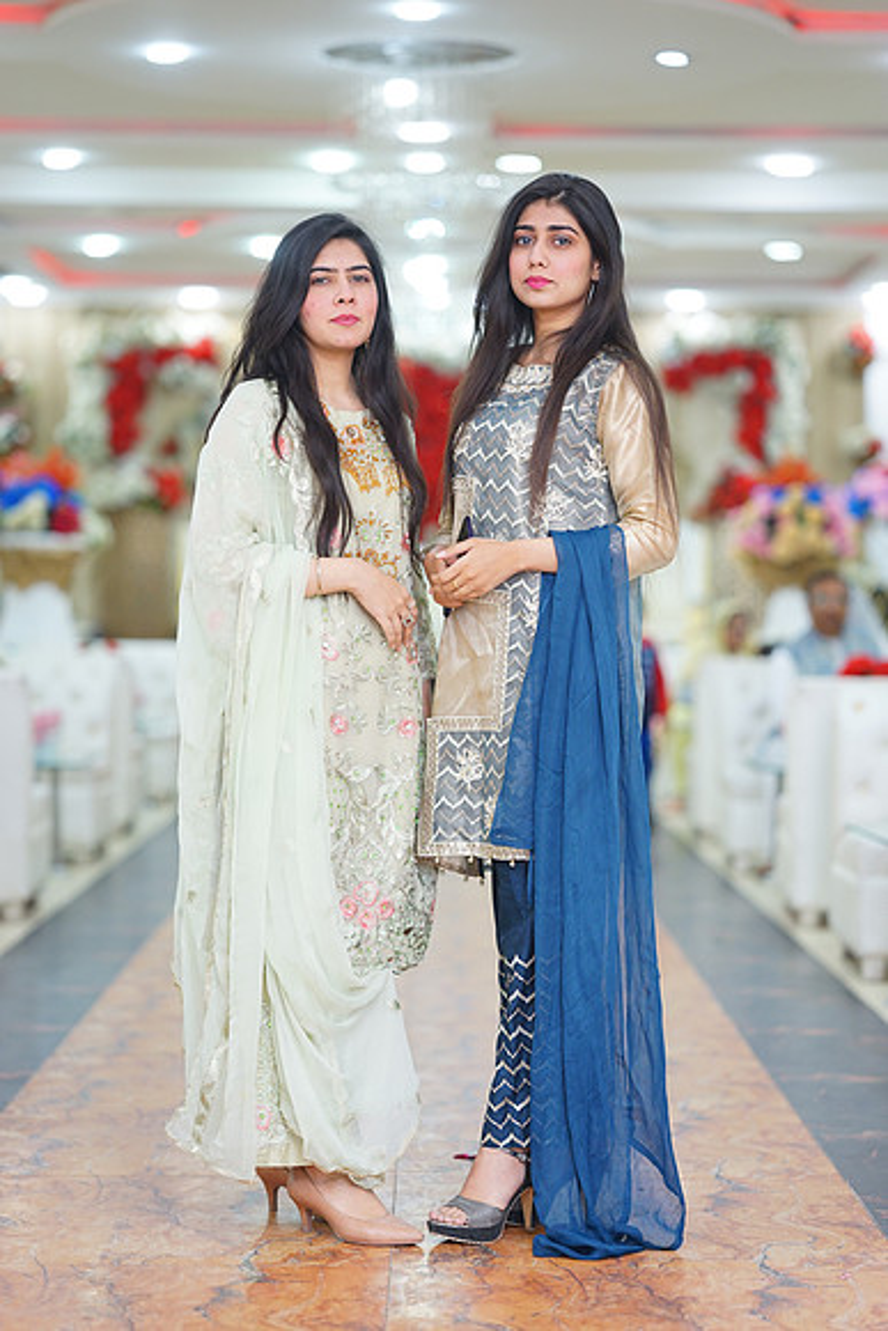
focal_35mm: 85
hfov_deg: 16.1
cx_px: 444
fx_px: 3143
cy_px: 666
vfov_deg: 23.9
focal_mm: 85
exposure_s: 1/160
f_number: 2
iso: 400
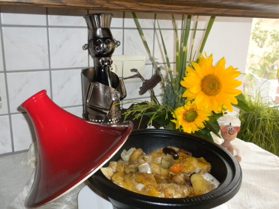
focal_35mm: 37
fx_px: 298
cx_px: 140
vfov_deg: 38.7
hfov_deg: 50.1
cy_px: 104
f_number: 3.5
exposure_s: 1/30
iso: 400
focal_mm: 6.6
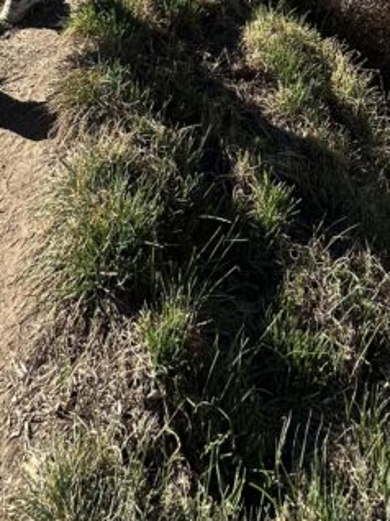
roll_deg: -0.7
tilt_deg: -1.2
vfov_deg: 26.6
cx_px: 339
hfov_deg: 29.7
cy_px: -291
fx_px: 707
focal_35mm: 47
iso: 50
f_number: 2.2
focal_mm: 2.22
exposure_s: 1/1103
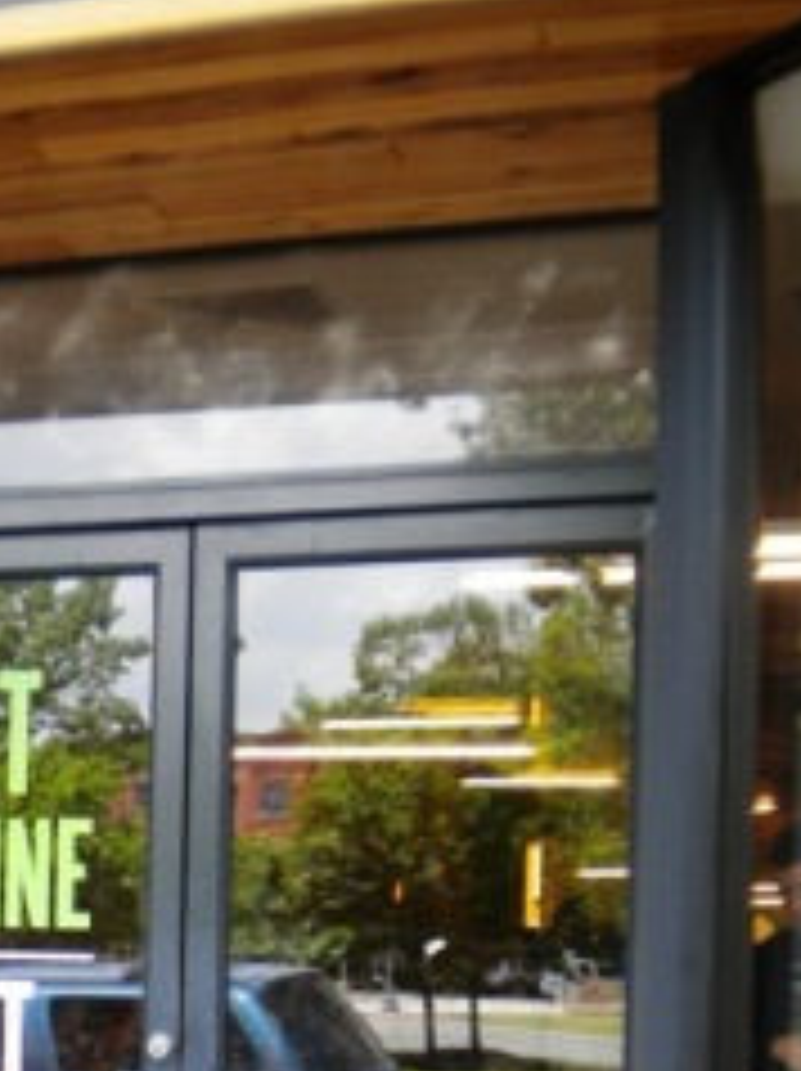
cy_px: 981
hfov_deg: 21.6
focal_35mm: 66
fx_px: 2040
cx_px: 58
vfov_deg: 28.2
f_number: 3.1
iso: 80
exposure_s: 1/136
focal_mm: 6.3
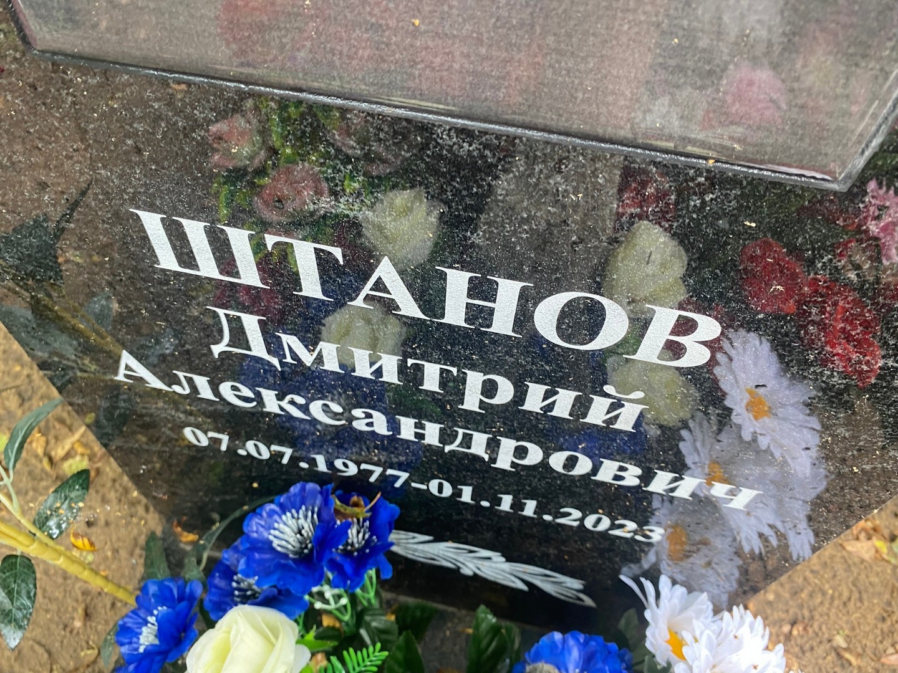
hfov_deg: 67.3
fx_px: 674
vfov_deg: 53.1
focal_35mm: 26
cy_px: 336
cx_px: 449
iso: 125
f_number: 1.8
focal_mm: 4.25
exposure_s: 1/60
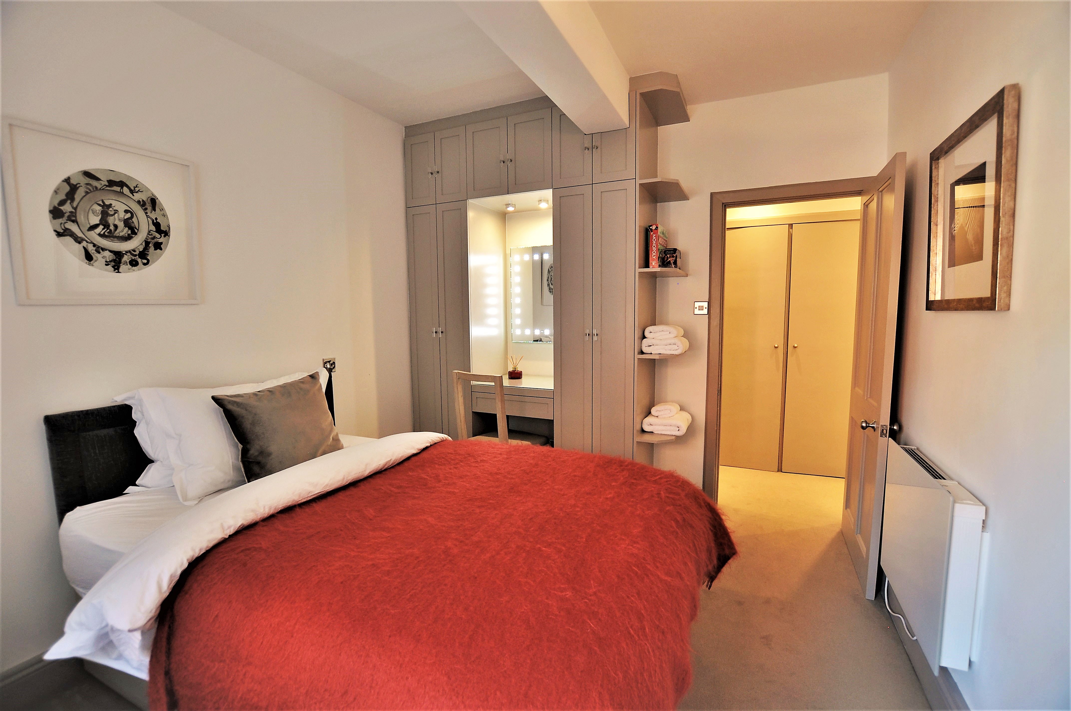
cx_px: 536
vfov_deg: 77.2
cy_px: 356
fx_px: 446
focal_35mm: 15
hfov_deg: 100.5
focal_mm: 10
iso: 280
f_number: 3.5
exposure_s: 1/20
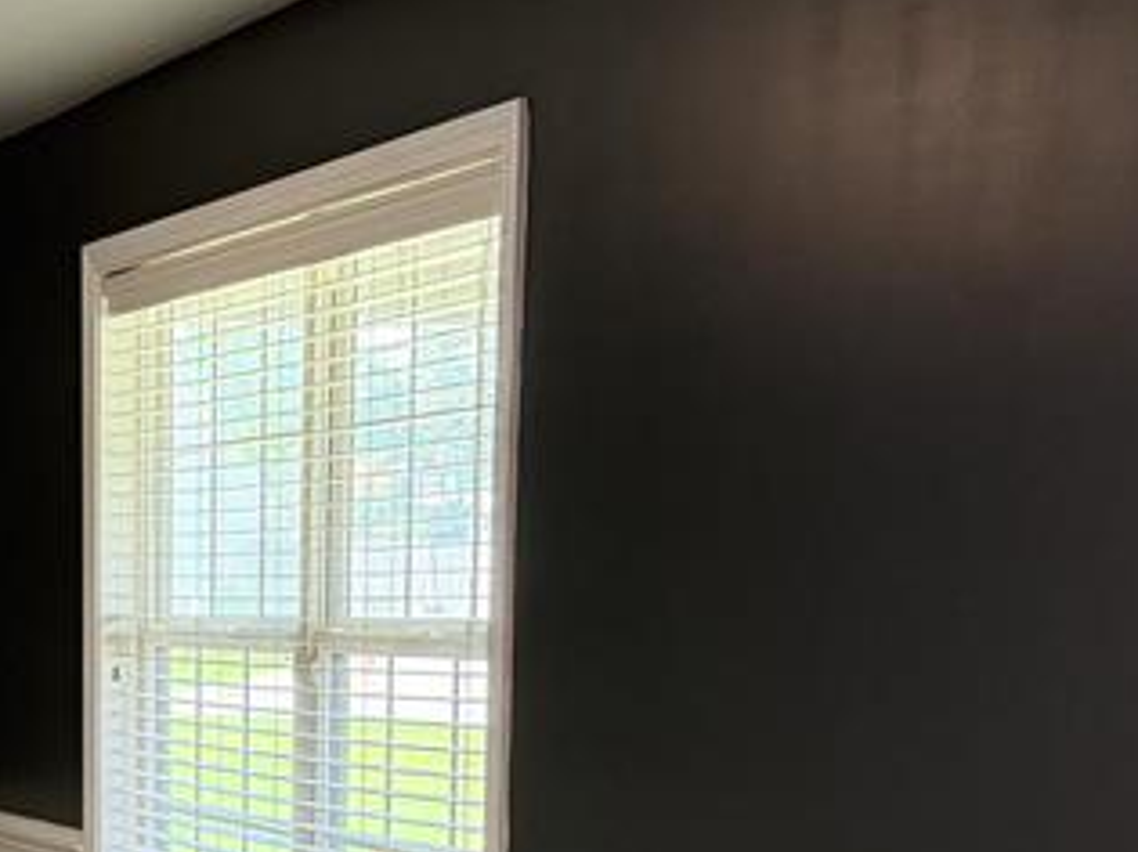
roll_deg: +1.0
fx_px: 2563
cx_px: -33
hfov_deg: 23.8
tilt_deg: -6.4
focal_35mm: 78
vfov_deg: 18.3
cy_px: 906
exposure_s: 1/60
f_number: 1.78
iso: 200
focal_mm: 6.76
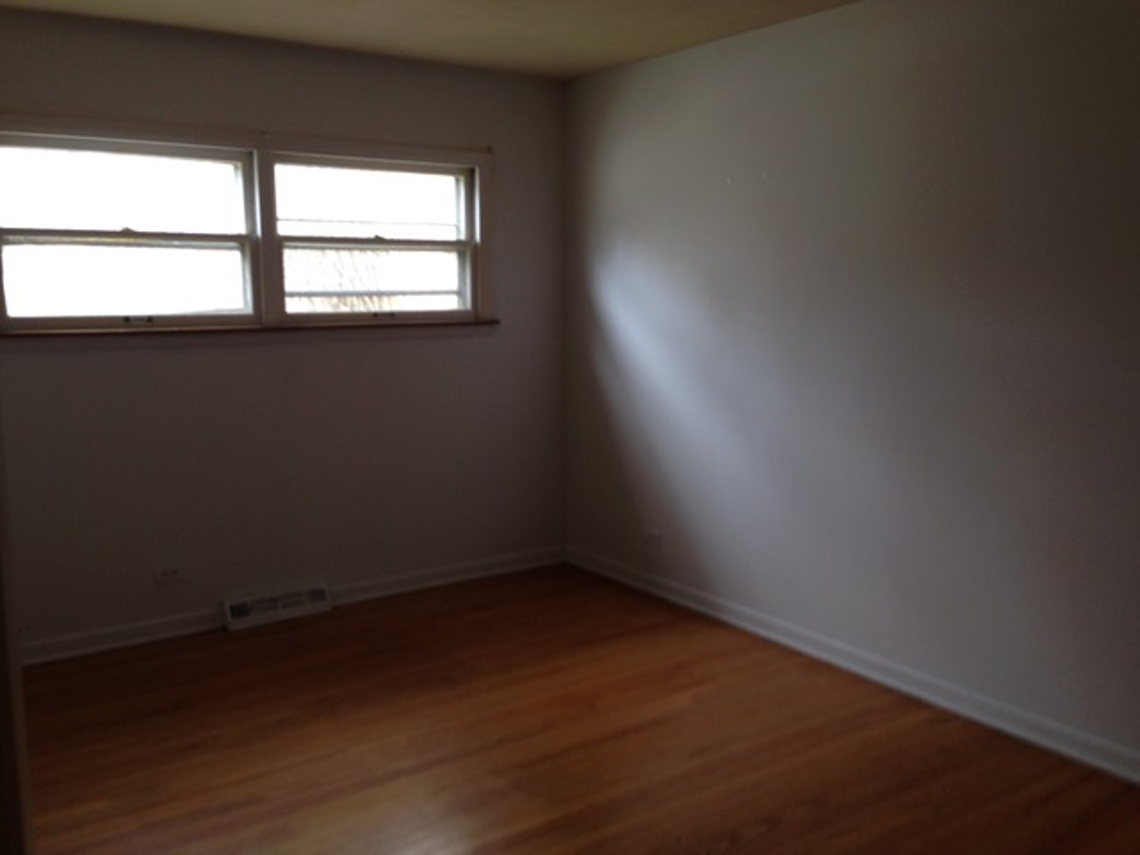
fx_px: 1087
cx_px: 570
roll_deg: +0.8
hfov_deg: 55.4
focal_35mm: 33
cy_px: 428
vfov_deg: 42.9
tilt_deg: -10.7
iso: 50
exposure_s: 1/20
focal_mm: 4.12
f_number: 2.4
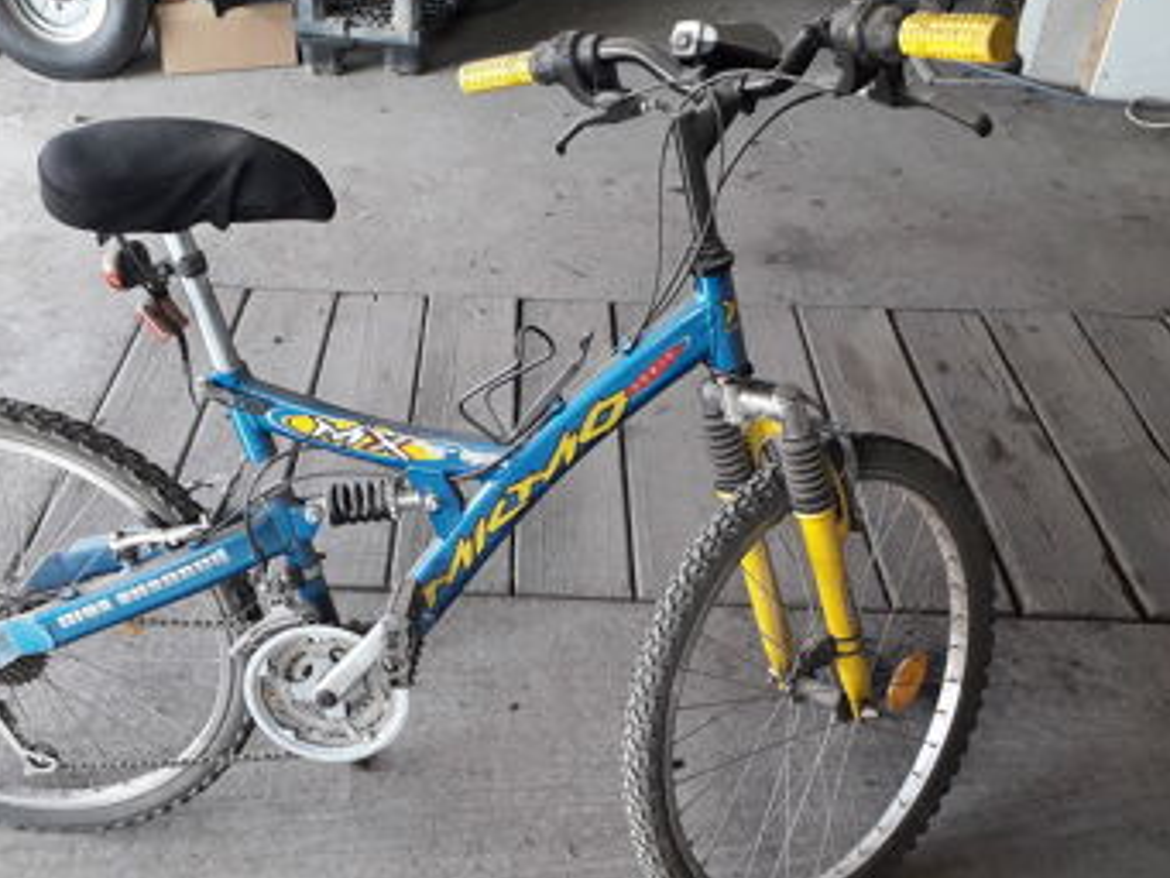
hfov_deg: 48.9
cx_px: 518
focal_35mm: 38
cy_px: 538
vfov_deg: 37.6
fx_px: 1285
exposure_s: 1/50
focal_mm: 3.6
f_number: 1.9
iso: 64
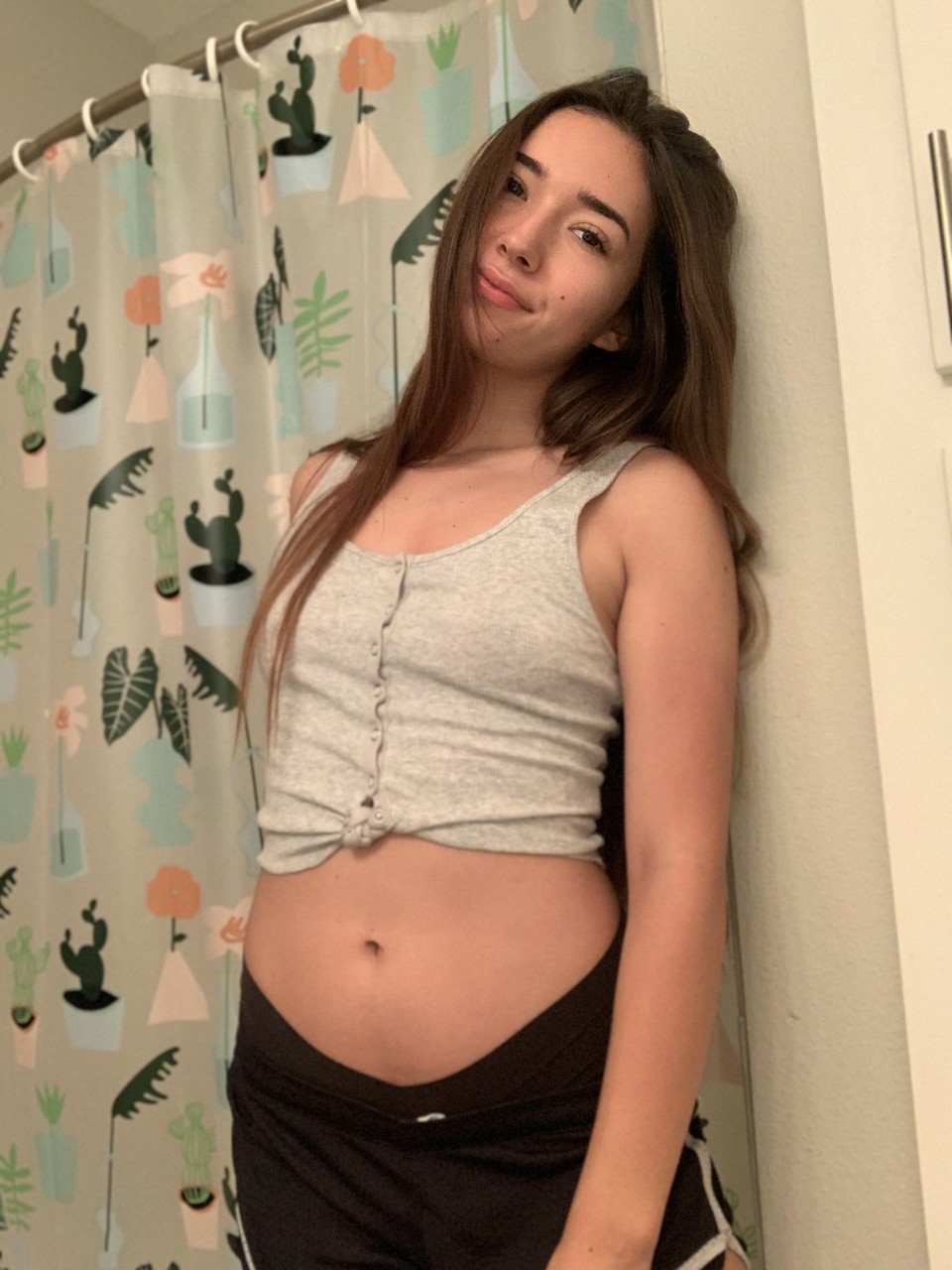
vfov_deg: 56.8
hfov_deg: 44.2
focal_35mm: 32
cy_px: 635
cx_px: 476
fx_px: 1173
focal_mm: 2.87
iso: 250
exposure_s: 1/40
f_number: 2.2
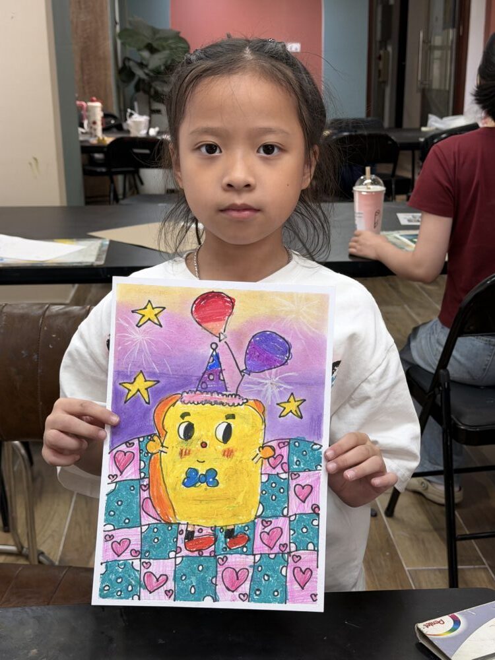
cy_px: 330
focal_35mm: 48
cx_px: 248
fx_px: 915
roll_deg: +0.6
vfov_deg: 39.7
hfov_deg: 30.3
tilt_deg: -16.6
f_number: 1.78
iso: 50
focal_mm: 6.76
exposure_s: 1/100
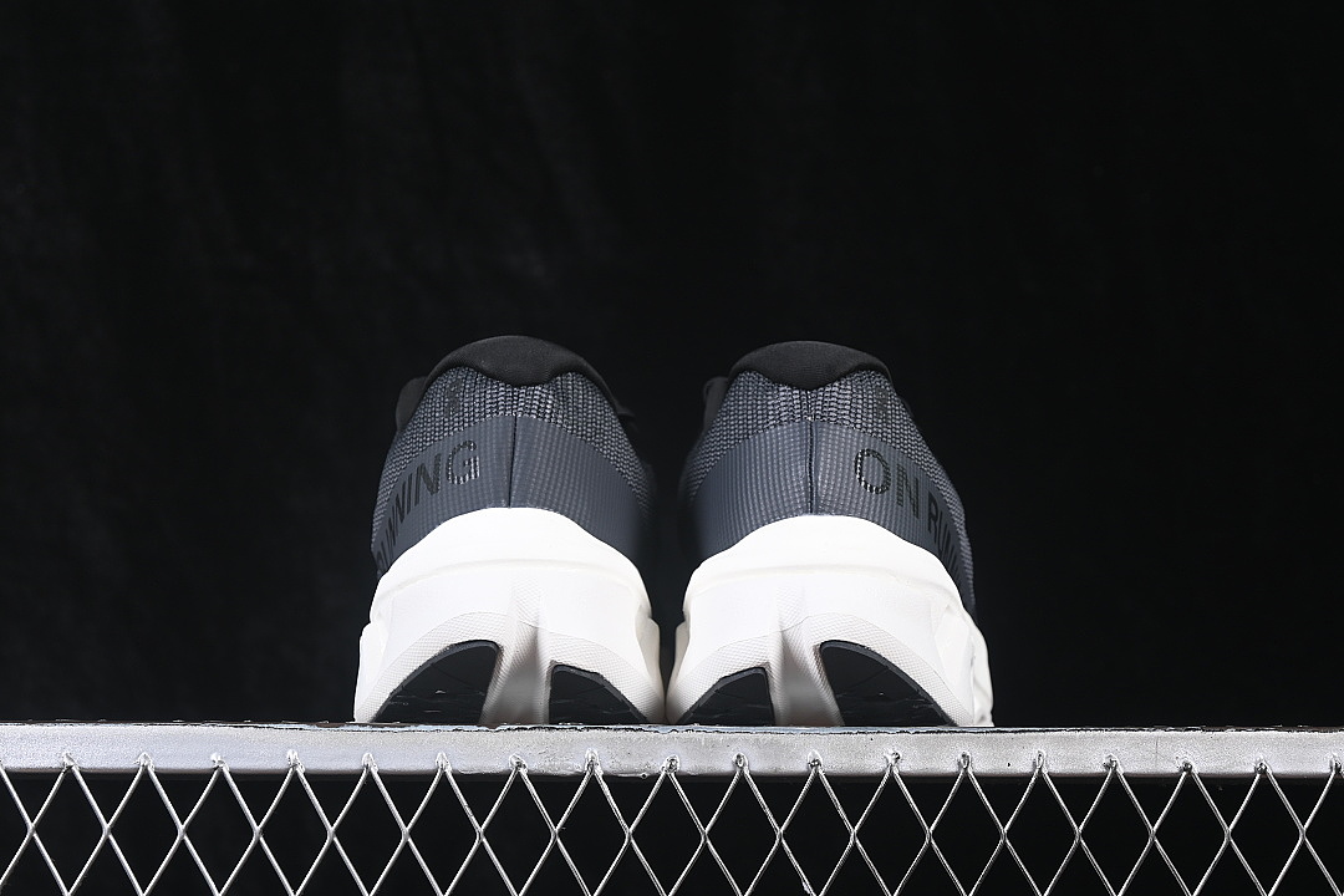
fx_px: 2800
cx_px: 672
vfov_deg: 18.2
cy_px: 448
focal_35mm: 75
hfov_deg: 27.0
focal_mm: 50
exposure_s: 1/60
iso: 160
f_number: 6.3
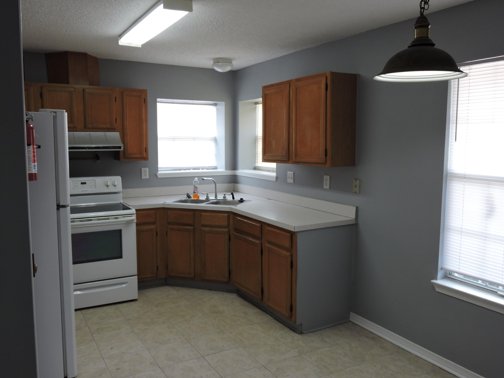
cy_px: 189
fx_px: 437
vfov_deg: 46.8
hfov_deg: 60.0
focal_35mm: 30
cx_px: 252
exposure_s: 1/30
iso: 100
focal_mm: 5.4
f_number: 3.5
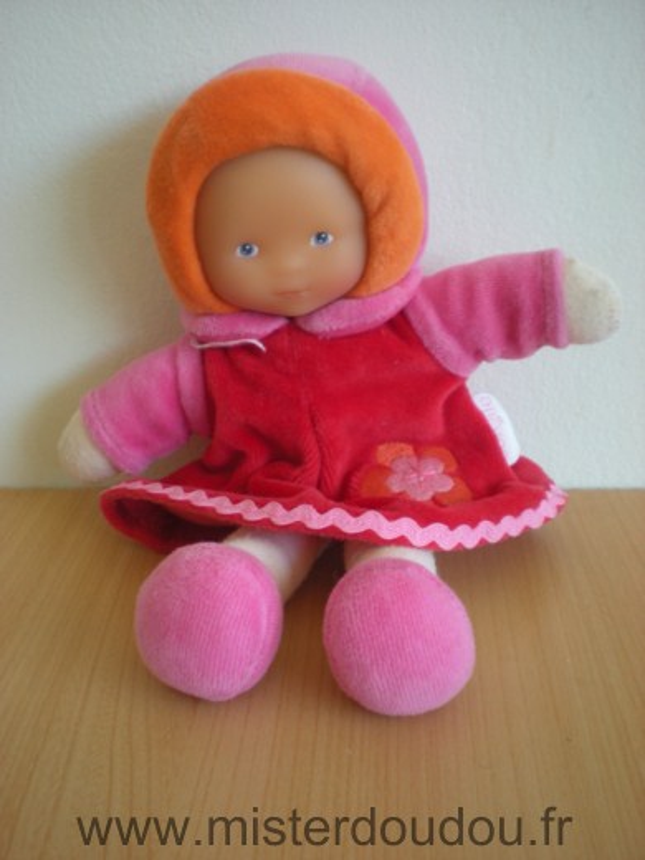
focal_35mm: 38
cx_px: 322
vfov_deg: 49.0
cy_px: 430
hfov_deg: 37.7
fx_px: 944
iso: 64
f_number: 3.1
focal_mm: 6.3
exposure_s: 1/15.2
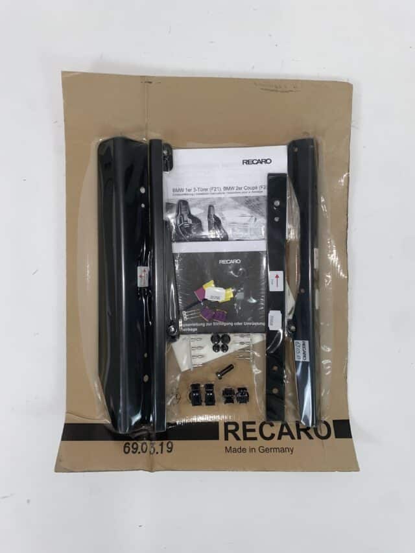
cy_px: 276
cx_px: 208
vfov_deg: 67.3
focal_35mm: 26
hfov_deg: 53.1
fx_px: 416
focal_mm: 4.25
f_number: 1.8
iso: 40
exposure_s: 1/100
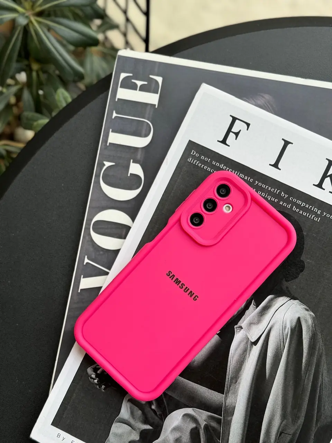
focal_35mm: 48
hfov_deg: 30.3
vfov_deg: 39.7
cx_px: 166
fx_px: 614
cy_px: 222
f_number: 1.78
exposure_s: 1/470
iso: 64
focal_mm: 6.86
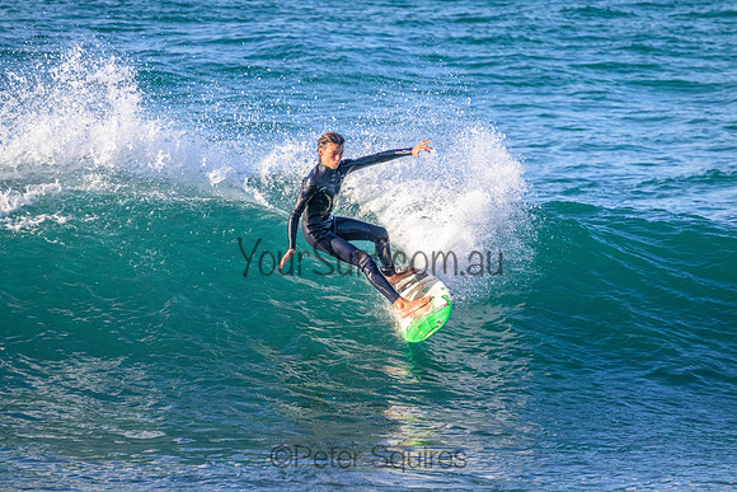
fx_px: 11057
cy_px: 246
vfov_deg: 2.5
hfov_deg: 3.8
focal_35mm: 540
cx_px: 368
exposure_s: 1/2000
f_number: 11
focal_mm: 540
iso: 3600
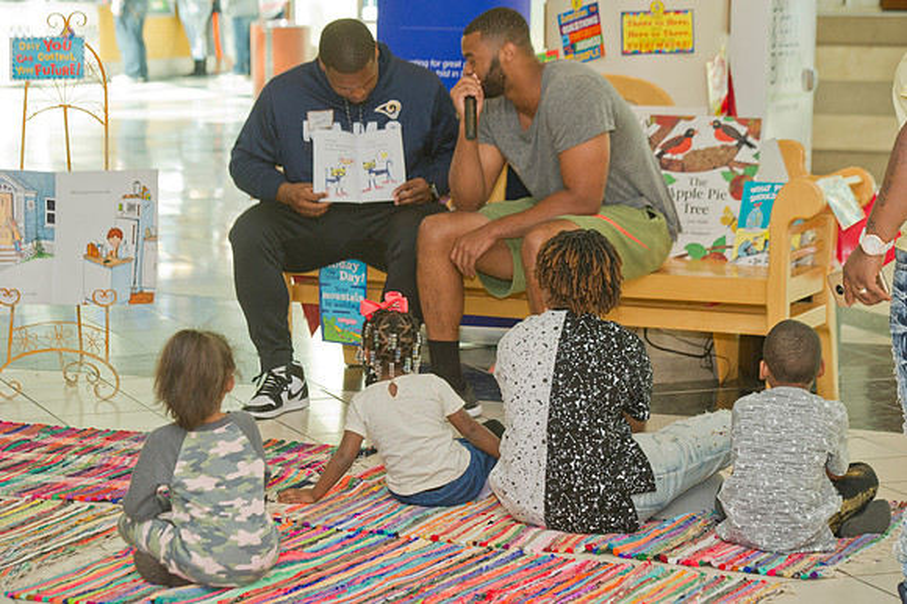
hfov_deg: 18.6
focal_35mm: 110
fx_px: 2770
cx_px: 454
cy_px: 302
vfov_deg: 12.4
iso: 1250
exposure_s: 1/200
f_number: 5.6
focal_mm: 110
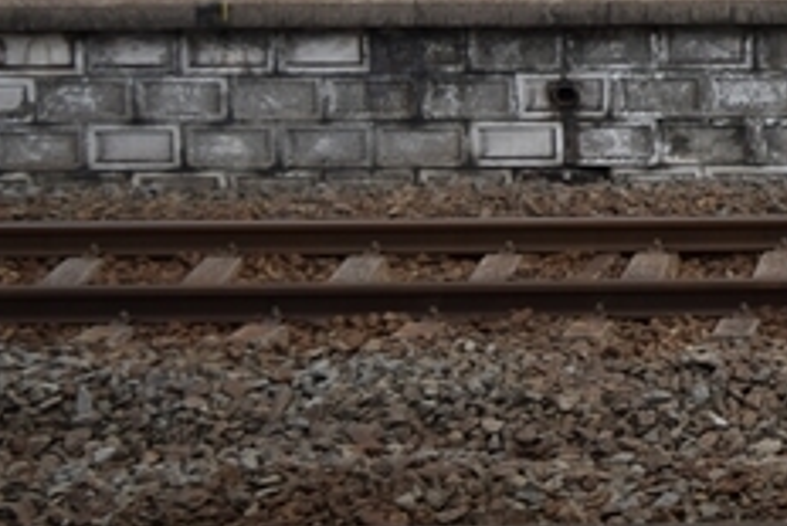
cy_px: -175
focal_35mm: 93
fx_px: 2034
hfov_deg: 19.2
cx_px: 1184
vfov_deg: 14.1
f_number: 3.5
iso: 100
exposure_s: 1/640
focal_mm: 18
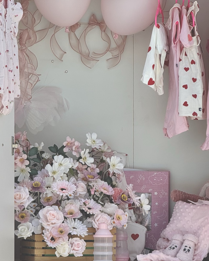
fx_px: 1817
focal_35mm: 235
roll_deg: -1.0
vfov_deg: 8.2
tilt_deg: +0.7
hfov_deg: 6.6
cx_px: 129
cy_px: 142
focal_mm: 15.66
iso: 50
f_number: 2.8
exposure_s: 1/1227
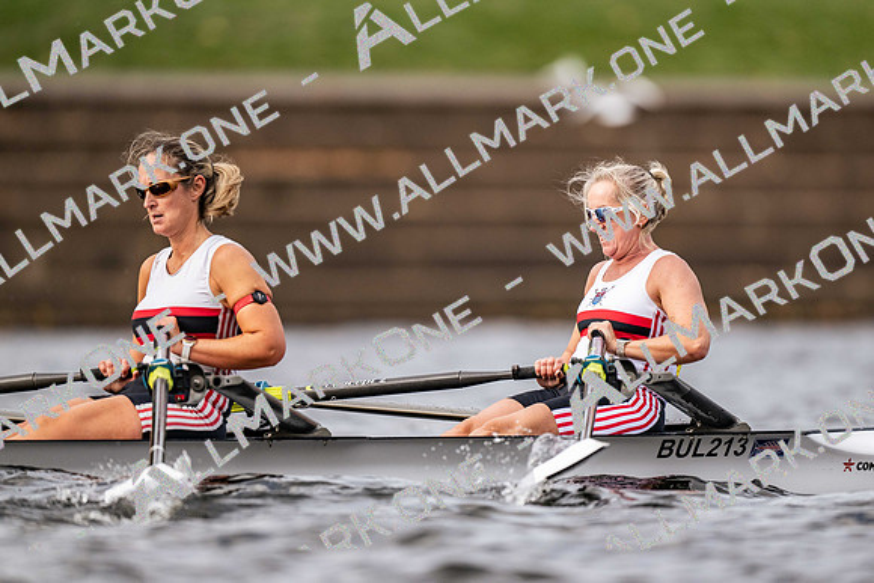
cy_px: 292
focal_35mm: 600
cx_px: 437
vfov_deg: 2.3
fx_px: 14577
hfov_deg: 3.4
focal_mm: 600
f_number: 4
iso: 720
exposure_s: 1/2500
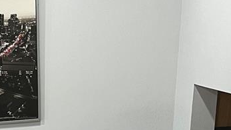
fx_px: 600
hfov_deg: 20.9
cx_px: -12
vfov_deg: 10.8
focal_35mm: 98
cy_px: 292
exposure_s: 1/60
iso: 160
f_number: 1.5
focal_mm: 5.7
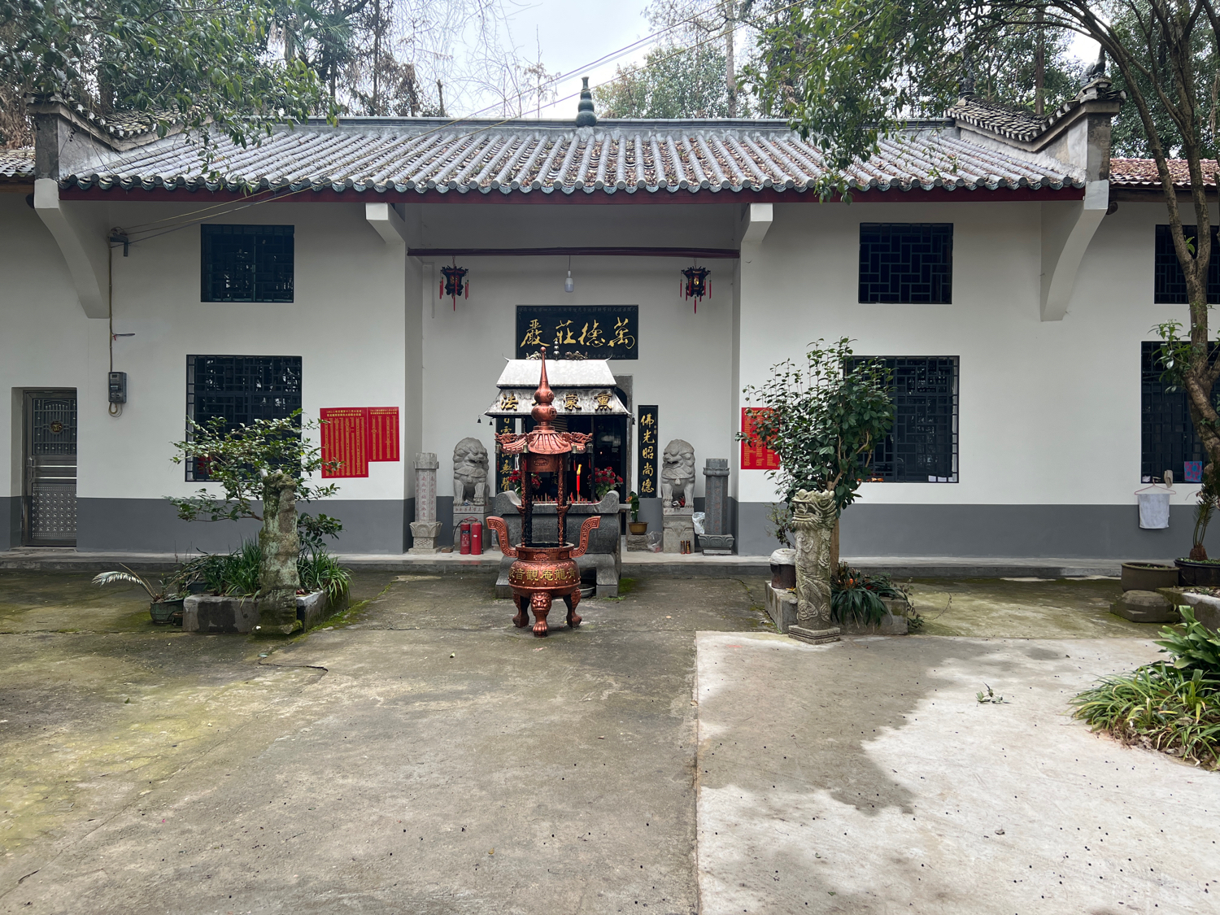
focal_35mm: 26
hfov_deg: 67.3
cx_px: 610
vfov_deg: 53.1
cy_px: 458
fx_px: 916
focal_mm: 5.7
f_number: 1.5
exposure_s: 1/249
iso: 40
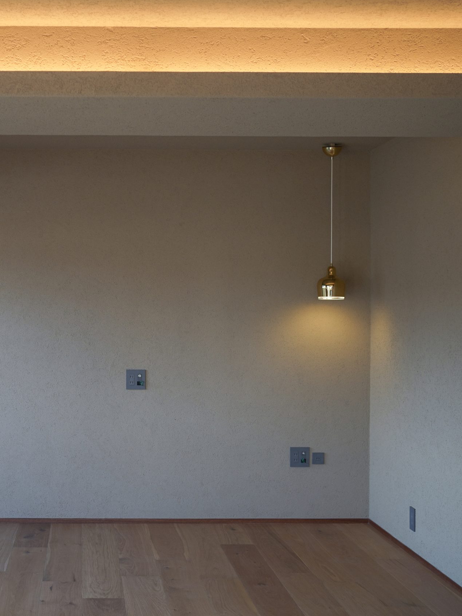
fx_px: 907
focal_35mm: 51
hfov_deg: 27.8
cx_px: 75
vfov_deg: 37.5
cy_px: 308
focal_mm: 35
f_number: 4
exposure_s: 1/50
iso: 100
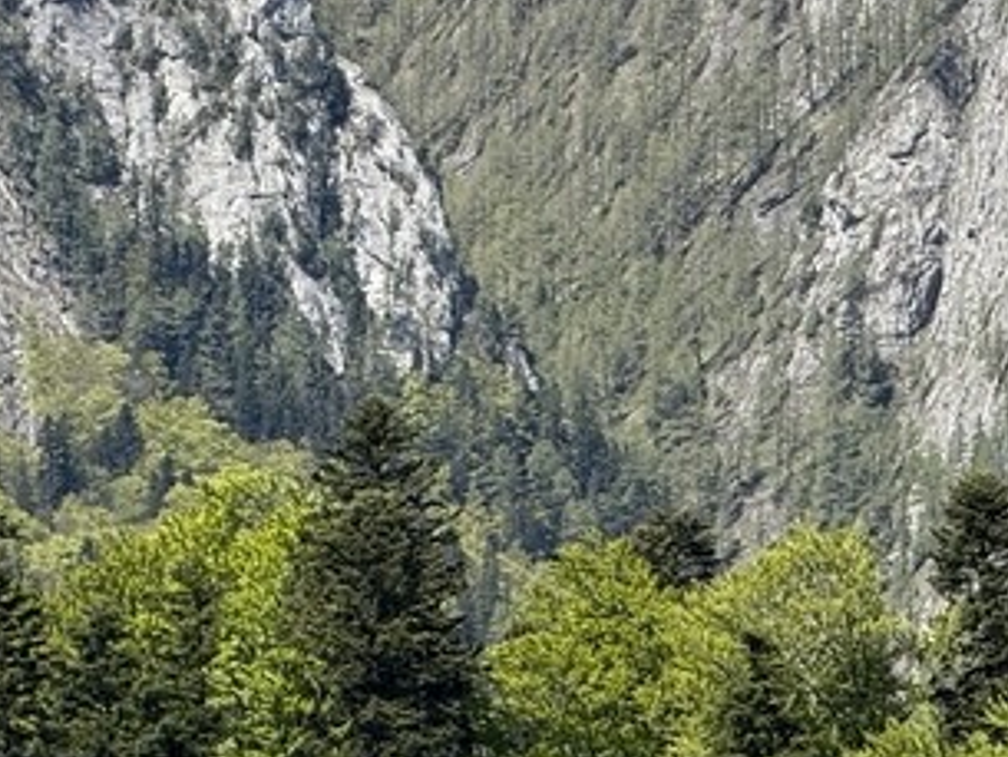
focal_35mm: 403
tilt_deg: +17.5
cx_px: -254
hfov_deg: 4.9
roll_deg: -0.6
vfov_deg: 3.7
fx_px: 11740
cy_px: -235
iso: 50
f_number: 2.8
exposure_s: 1/1018
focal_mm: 15.66
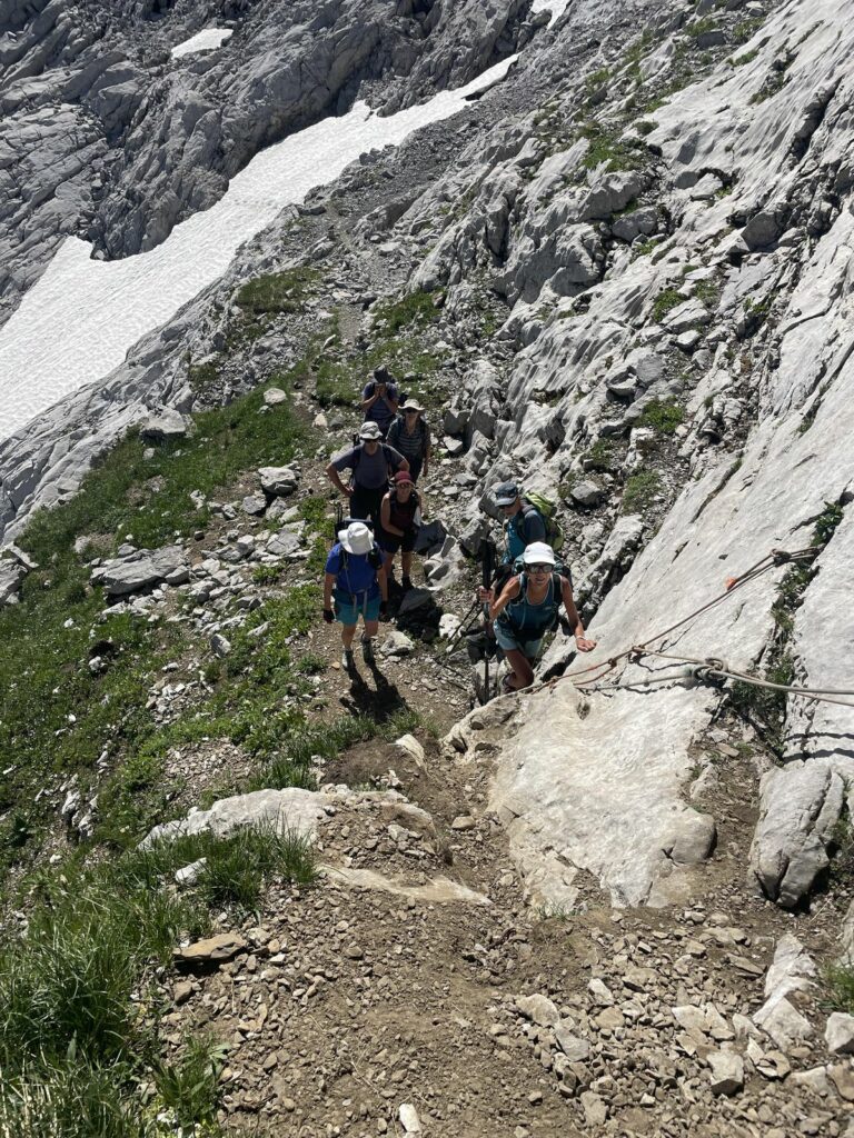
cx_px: 427
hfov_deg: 53.1
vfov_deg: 67.3
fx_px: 855
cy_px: 569
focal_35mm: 26
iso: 32
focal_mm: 4.2
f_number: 1.6
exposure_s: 1/4831
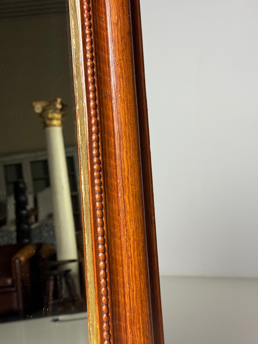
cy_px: 172
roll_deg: -2.0
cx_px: 129
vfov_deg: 39.7
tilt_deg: +1.9
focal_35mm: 48
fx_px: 477
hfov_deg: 30.3
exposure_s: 1/50
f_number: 1.78
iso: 160
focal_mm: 6.76
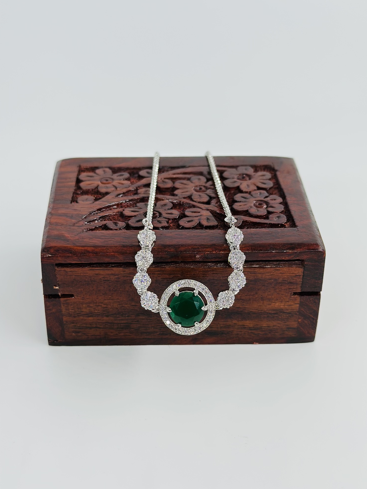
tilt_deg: -30.3
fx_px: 693
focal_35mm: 49
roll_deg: -2.2
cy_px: 240
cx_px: 187
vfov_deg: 38.9
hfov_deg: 29.7
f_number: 1.78
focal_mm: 6.86
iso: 80
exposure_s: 1/1185
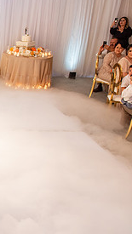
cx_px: -85
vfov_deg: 39.1
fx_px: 329
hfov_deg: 18.9
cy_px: 120
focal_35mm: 53
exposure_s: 1/125
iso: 1000
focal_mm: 24
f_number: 5
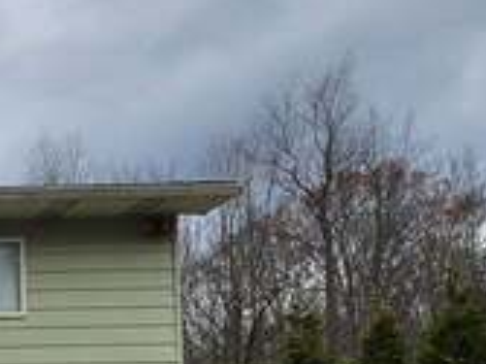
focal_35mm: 92
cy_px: 527
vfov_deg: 15.0
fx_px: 1291
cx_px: -429
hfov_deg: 16.9
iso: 40
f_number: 1.8
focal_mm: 5.4
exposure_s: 1/1297
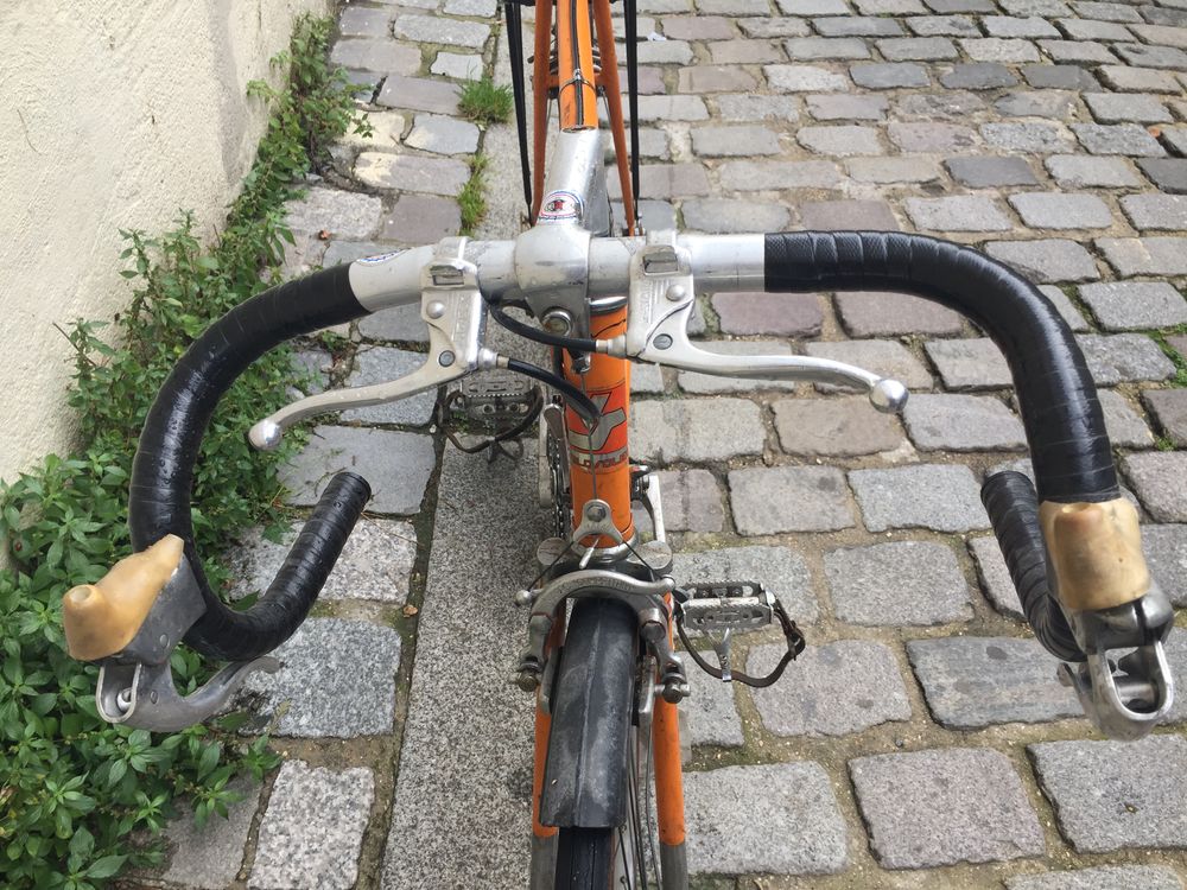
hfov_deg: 61.7
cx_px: 594
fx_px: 994
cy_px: 445
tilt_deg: -51.2
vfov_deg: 48.2
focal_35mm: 29
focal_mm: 4.15
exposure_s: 1/542
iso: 32
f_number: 2.2
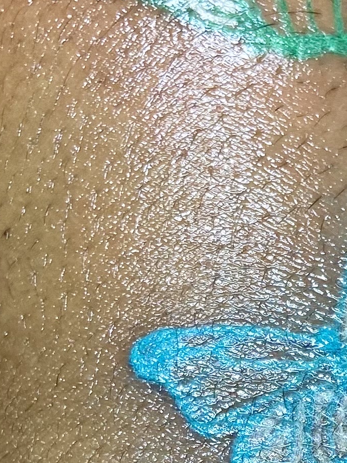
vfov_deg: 16.3
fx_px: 1537
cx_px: 266
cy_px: 591
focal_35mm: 115
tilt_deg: -62.1
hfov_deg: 12.8
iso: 50
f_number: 1.8
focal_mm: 4.25
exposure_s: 1/120
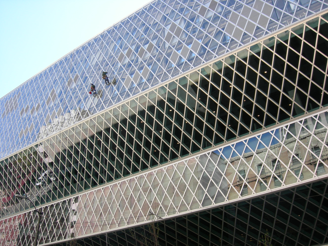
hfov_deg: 51.4
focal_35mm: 36
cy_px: 123
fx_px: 341
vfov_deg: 39.7
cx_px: 164
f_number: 4.3
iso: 64
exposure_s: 1/122
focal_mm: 7.5
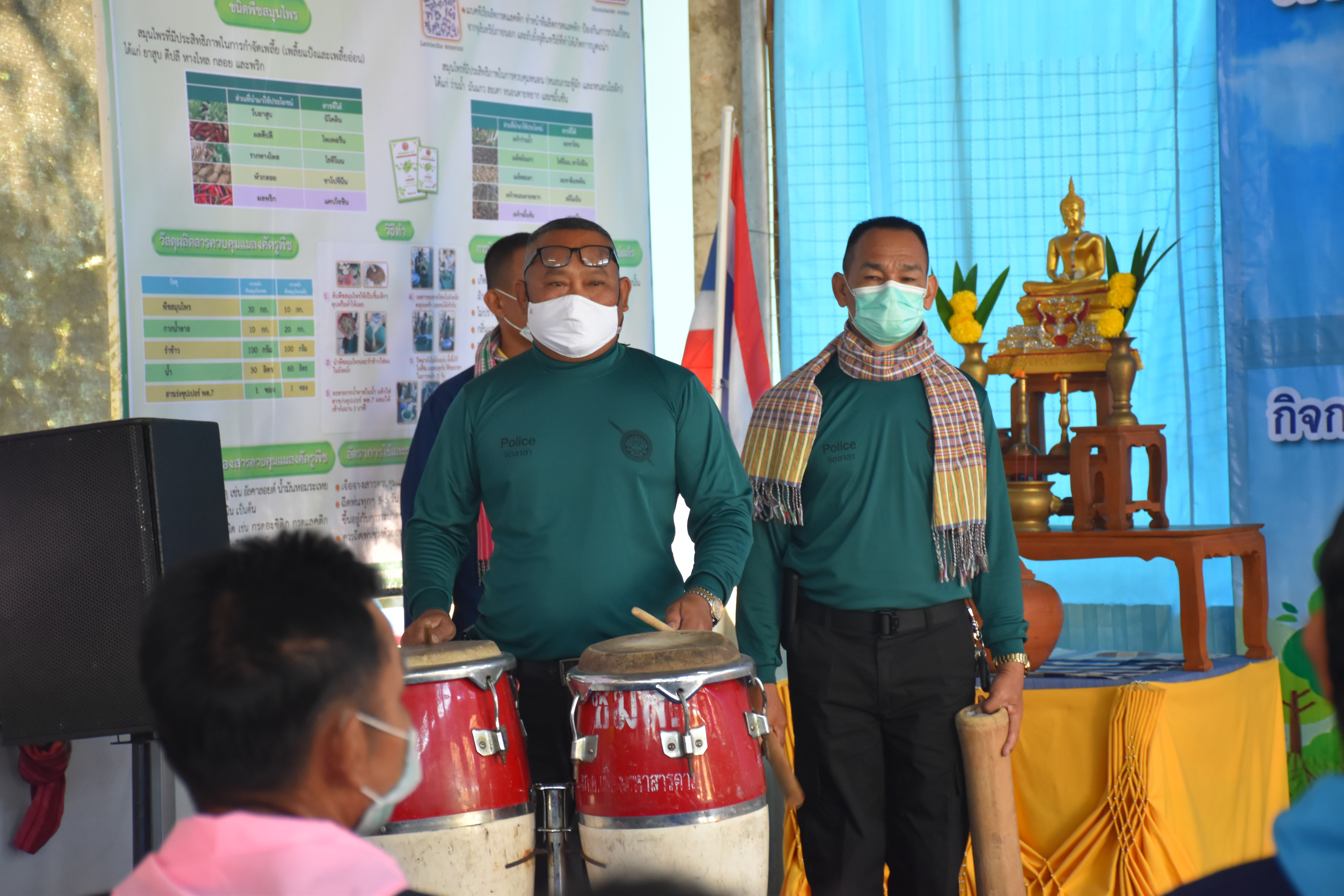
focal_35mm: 105
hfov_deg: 19.5
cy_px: 448
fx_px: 3920
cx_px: 672
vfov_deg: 13.0
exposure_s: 1/60
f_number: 5
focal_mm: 70
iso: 1250
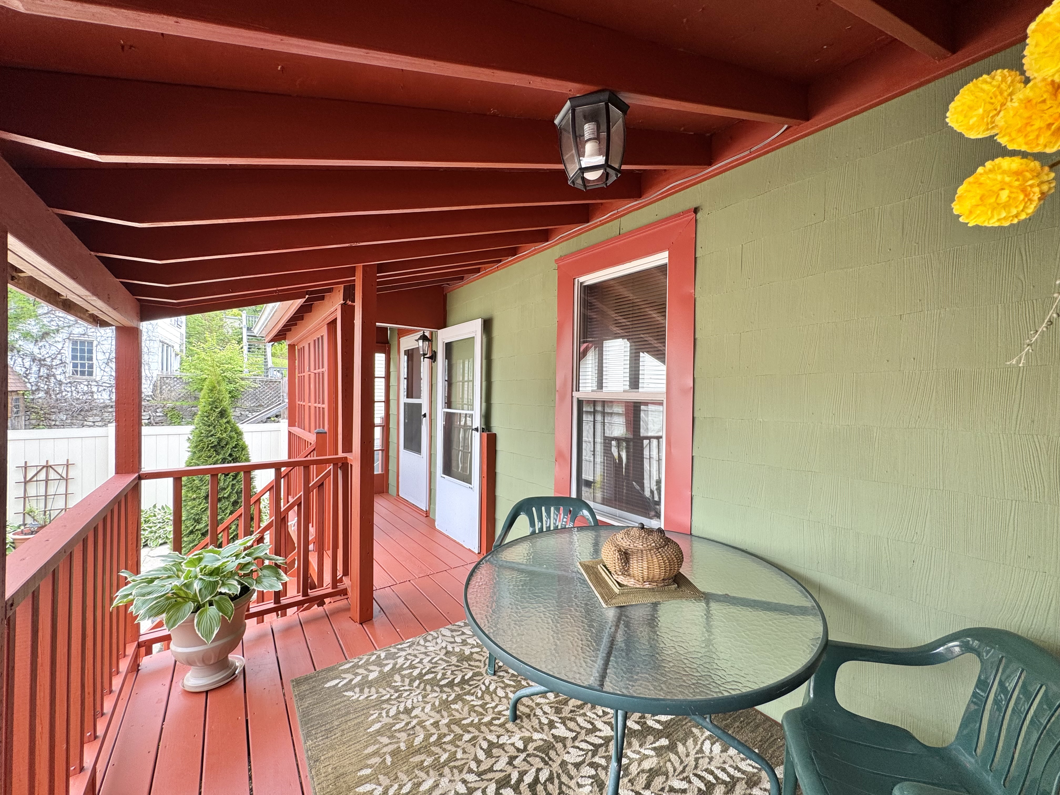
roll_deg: -0.9
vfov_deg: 85.7
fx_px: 429
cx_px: 530
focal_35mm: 14
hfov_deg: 102.1
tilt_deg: -1.4
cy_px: 398
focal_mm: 2.22
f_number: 2.2
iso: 40
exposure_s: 1/99
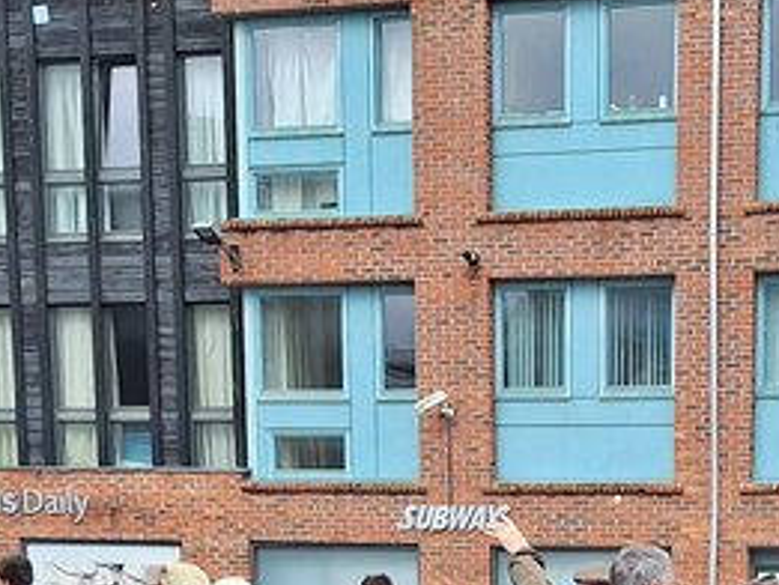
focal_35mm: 88
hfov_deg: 22.0
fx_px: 1981
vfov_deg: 15.4
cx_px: 615
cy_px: 904
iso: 40
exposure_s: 1/1258
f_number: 1.8
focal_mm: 5.54
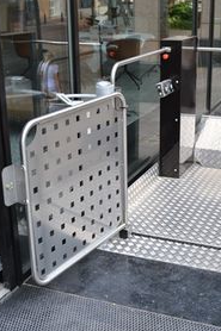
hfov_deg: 24.9
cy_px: 177
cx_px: 147
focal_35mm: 54
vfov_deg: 36.9
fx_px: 498
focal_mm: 20
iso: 180
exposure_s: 1/125
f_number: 5.6
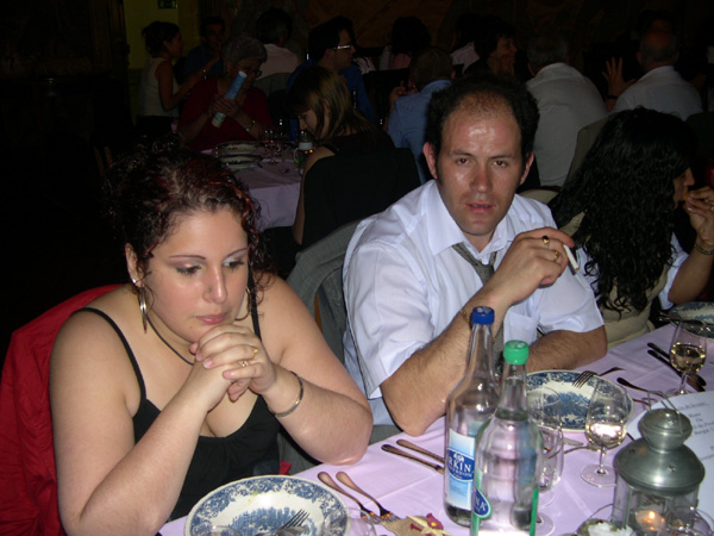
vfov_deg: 37.7
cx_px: 357
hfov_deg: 49.0
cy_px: 268
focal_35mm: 38
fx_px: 784
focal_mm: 8
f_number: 2.8
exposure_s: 1/60
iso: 100
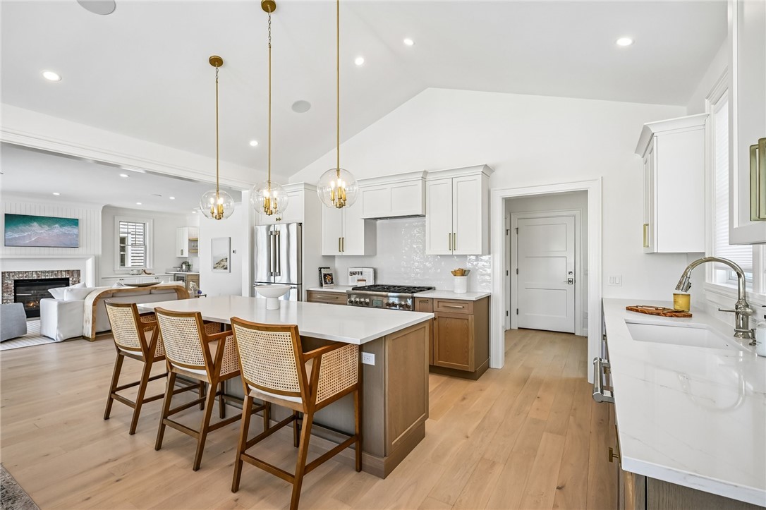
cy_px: 255
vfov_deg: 73.7
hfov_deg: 96.8
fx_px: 340
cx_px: 383
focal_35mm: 16
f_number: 8
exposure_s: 1/100
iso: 400
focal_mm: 16
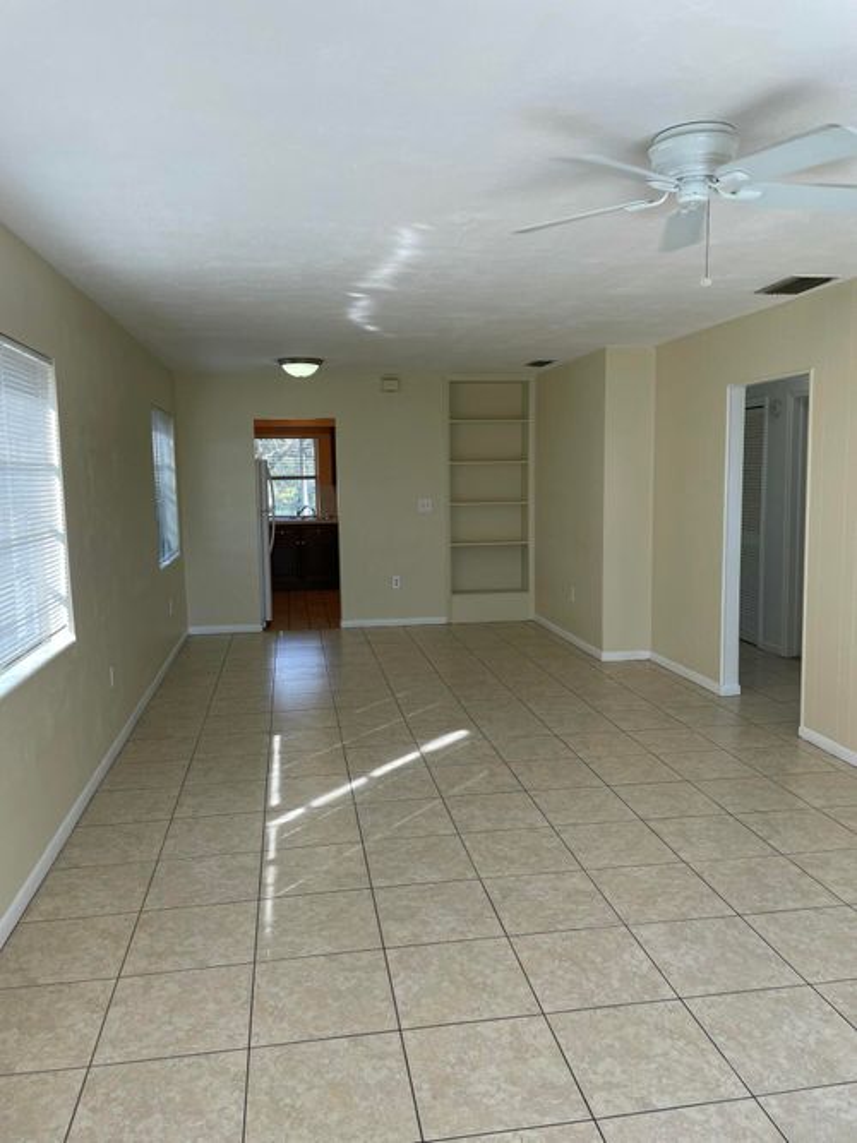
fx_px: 859
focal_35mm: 26
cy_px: 572
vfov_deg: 67.3
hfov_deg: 53.0
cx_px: 428
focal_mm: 4.2
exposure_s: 1/120
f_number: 1.6
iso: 50
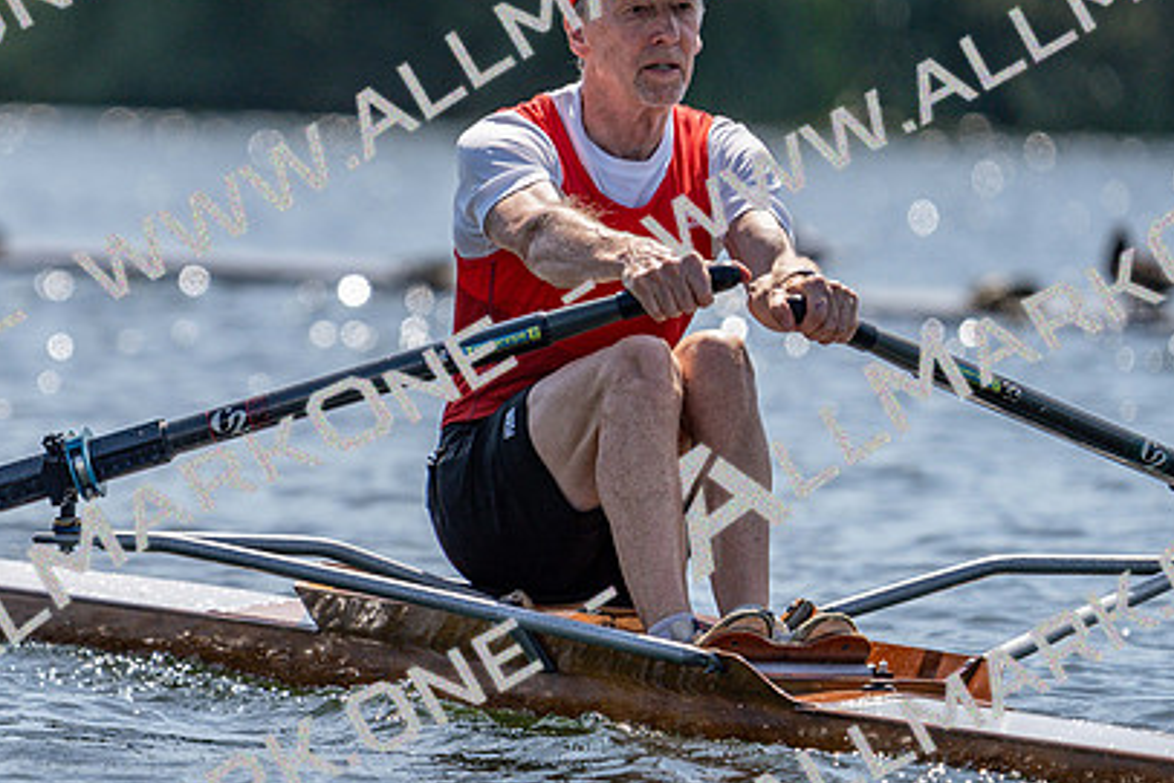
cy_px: 308
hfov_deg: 3.6
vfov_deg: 2.4
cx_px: 431
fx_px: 18496
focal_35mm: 567
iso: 250
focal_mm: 397
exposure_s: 1/2000
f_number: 6.3
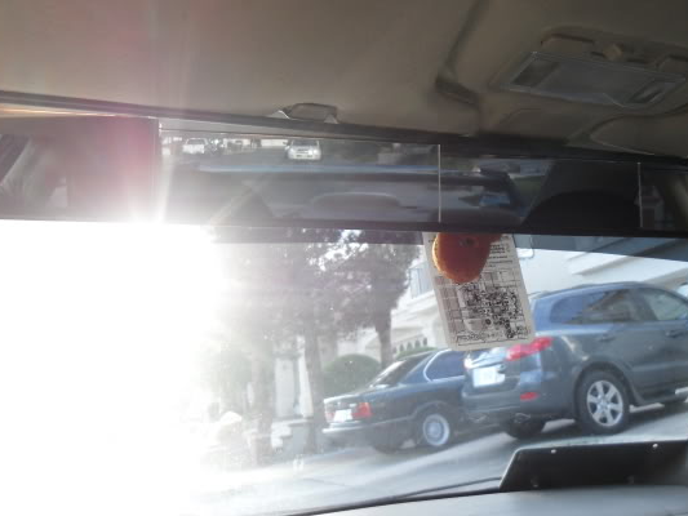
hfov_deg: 51.0
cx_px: 417
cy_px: 181
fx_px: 716
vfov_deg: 39.3
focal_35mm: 36
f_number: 2.8
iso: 80
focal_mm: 4.3
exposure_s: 1/60
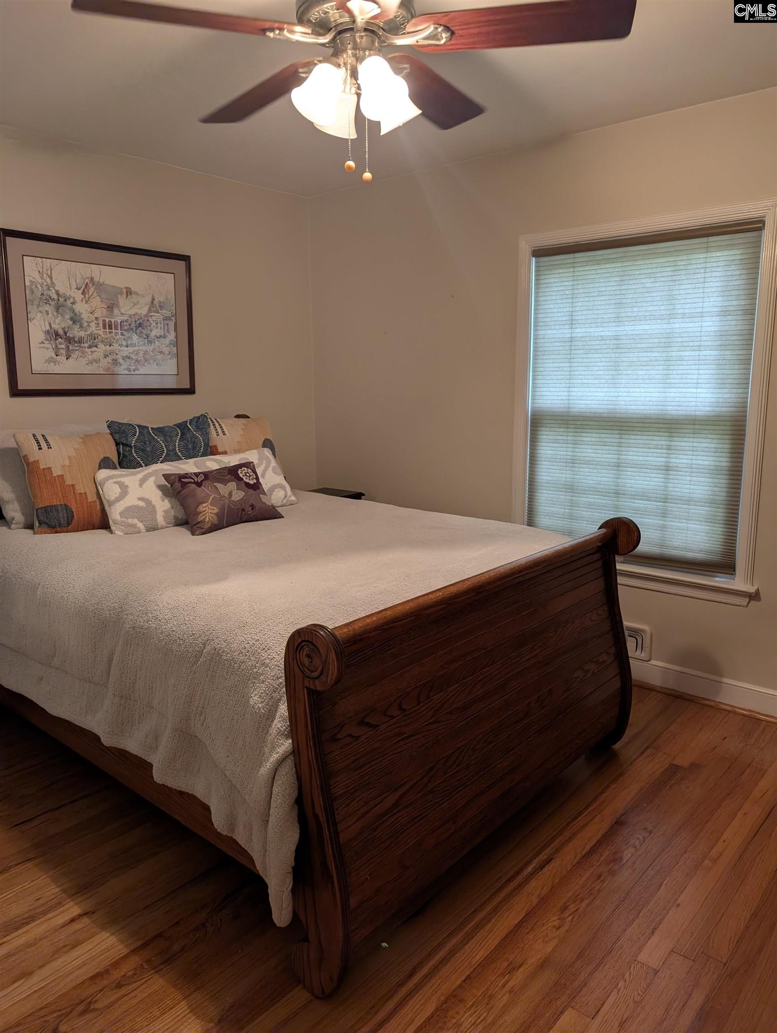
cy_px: 516
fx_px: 717
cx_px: 388
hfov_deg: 56.9
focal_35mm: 24
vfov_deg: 71.5
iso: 145
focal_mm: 6.9
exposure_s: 1/40
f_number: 1.68
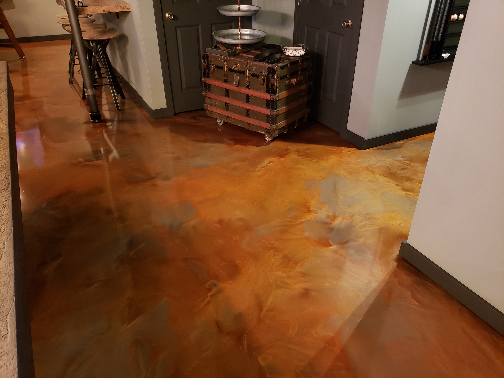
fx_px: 379
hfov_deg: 67.3
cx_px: 252
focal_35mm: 26
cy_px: 189
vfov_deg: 53.1
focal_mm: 4.3
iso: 320
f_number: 1.5
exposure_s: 1/10
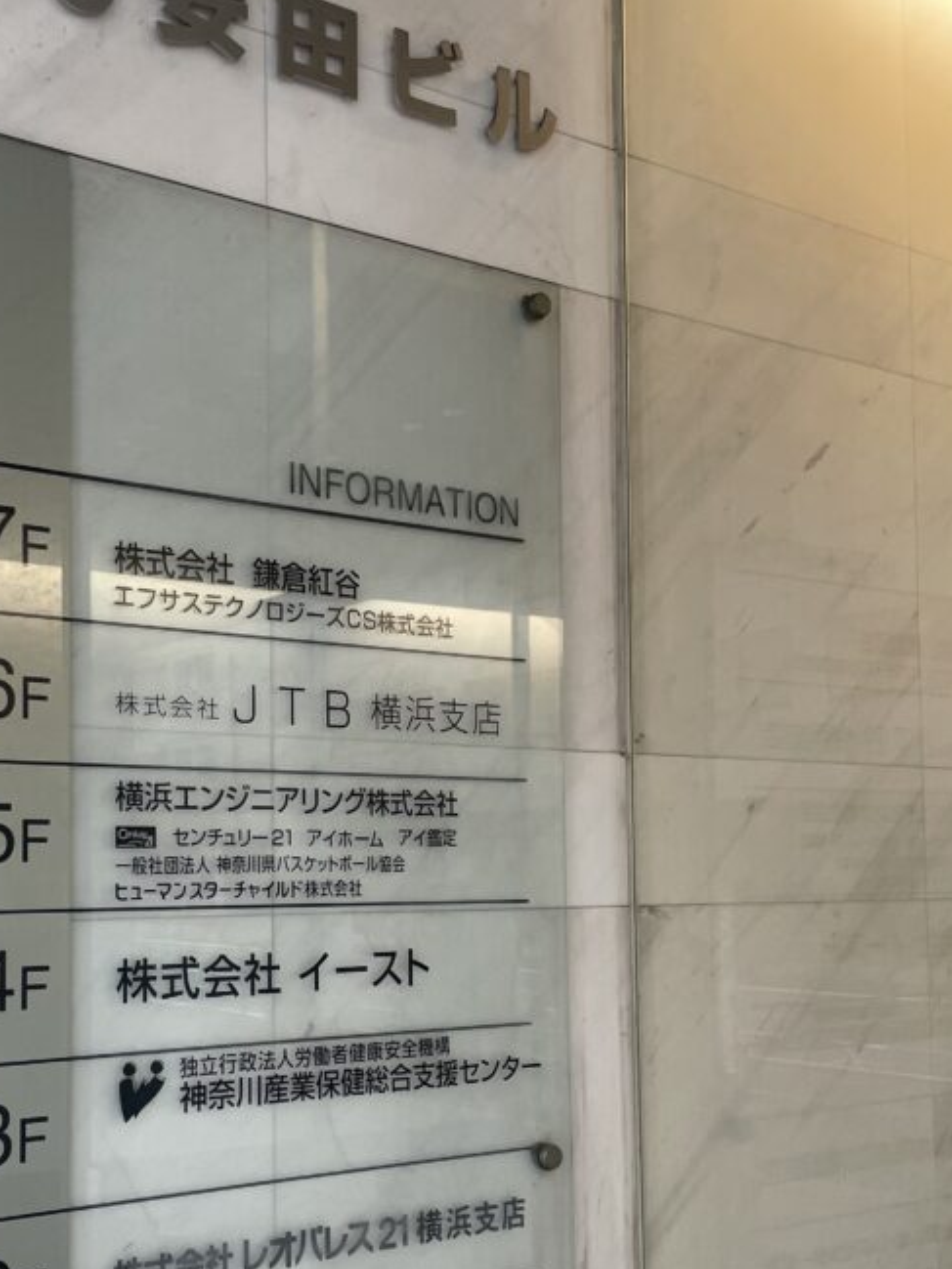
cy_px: 808
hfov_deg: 34.5
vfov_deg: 45.3
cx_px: 254
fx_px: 1503
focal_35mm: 41
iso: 100
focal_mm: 4.2
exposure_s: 1/121
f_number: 1.6
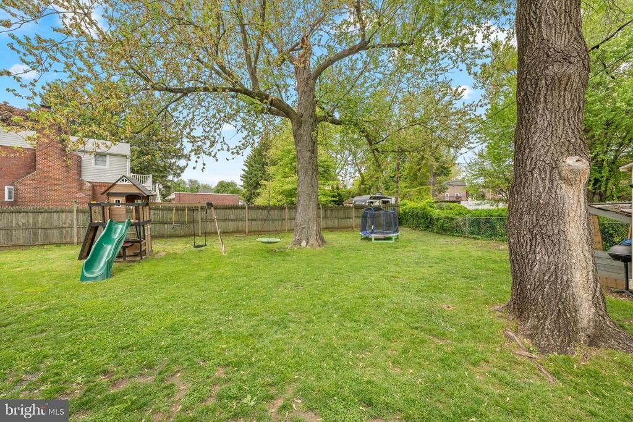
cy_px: 211
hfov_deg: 104.2
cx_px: 316
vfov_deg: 81.2
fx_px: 246
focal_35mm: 14
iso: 250
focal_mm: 14
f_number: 8
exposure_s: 1/250
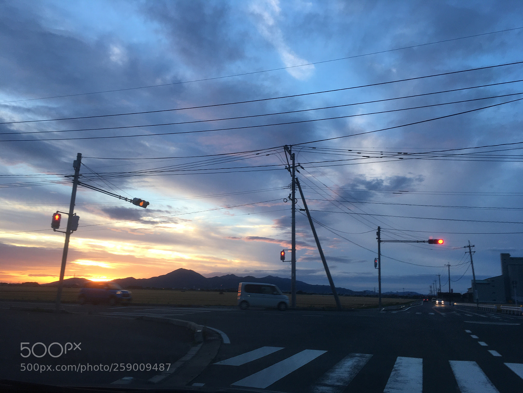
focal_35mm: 29
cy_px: 196
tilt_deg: +12.0
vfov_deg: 48.2
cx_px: 262
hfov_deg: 61.7
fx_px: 438
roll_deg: -2.0
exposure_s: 1/60
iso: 25
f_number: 2.2
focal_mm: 4.15
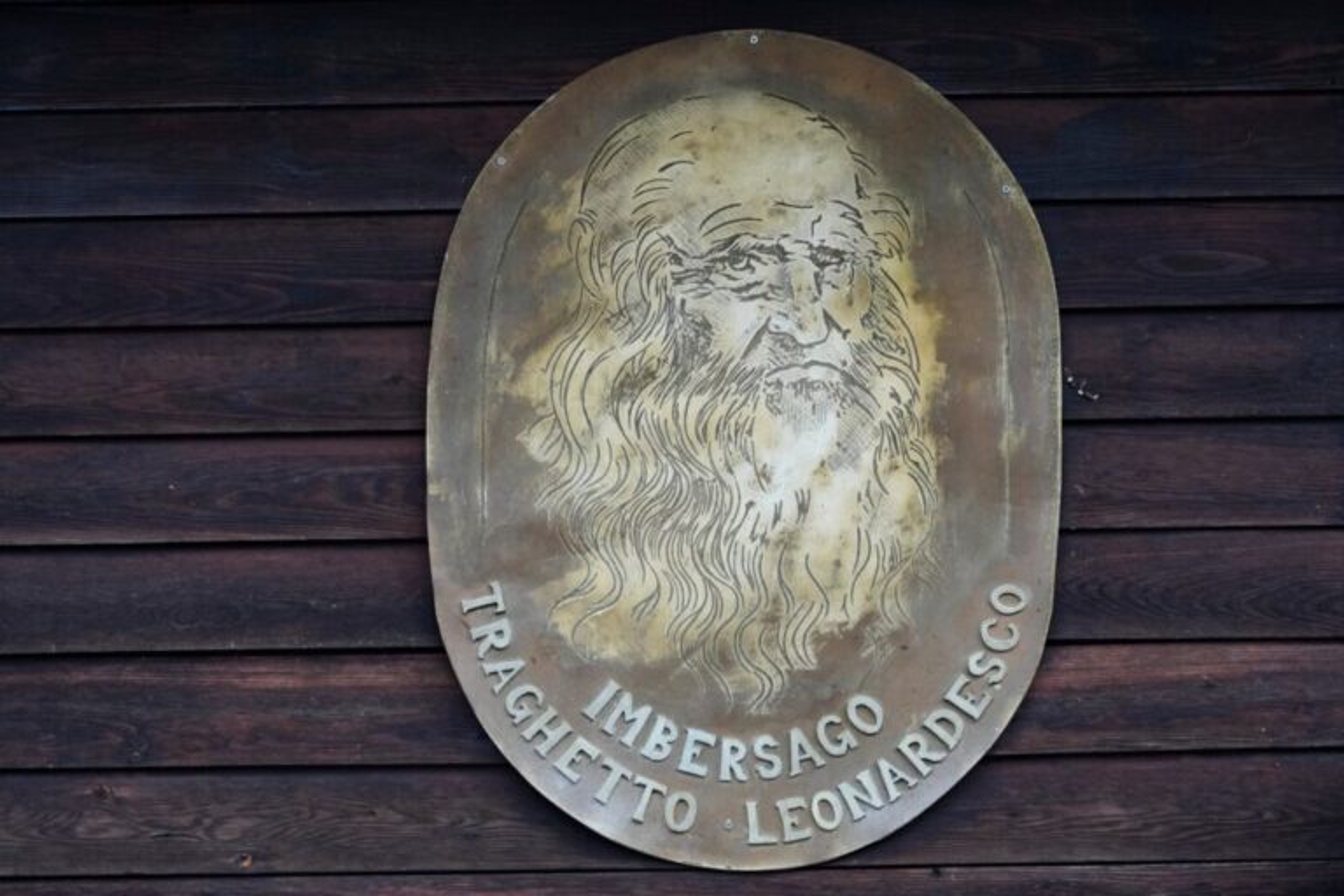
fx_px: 5712
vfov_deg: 9.0
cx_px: 672
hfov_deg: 13.4
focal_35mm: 153
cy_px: 448
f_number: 8
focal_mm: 153
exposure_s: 1/320
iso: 800
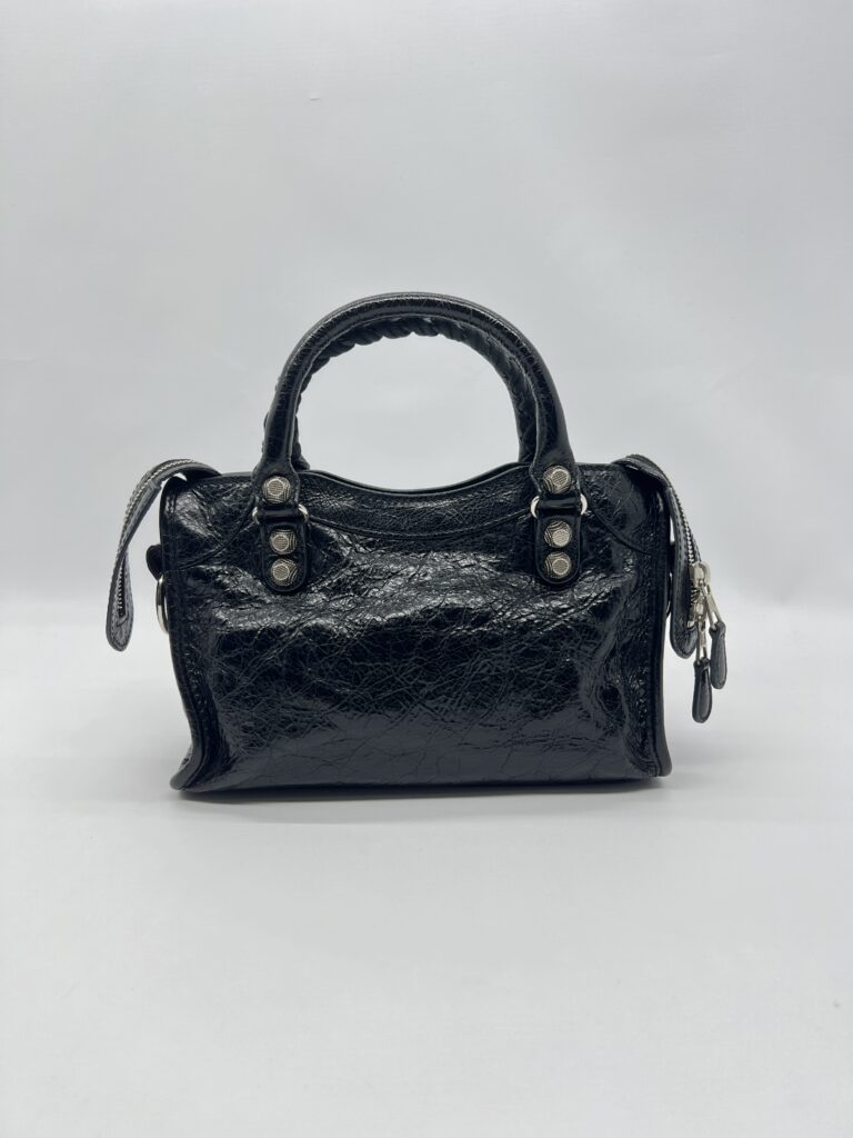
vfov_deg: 67.3
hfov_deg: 53.1
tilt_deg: -13.1
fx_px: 854
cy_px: 569
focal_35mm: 26
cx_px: 426
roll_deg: -0.6
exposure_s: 1/103
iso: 32
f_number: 1.5
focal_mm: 5.7
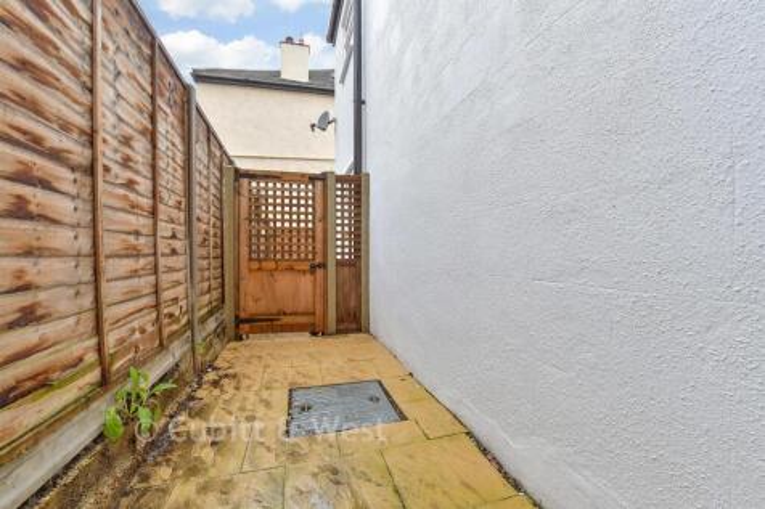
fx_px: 319
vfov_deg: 77.3
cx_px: 382
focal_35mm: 15
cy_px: 254
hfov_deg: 100.4
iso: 160
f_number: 8
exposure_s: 1/20
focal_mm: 10
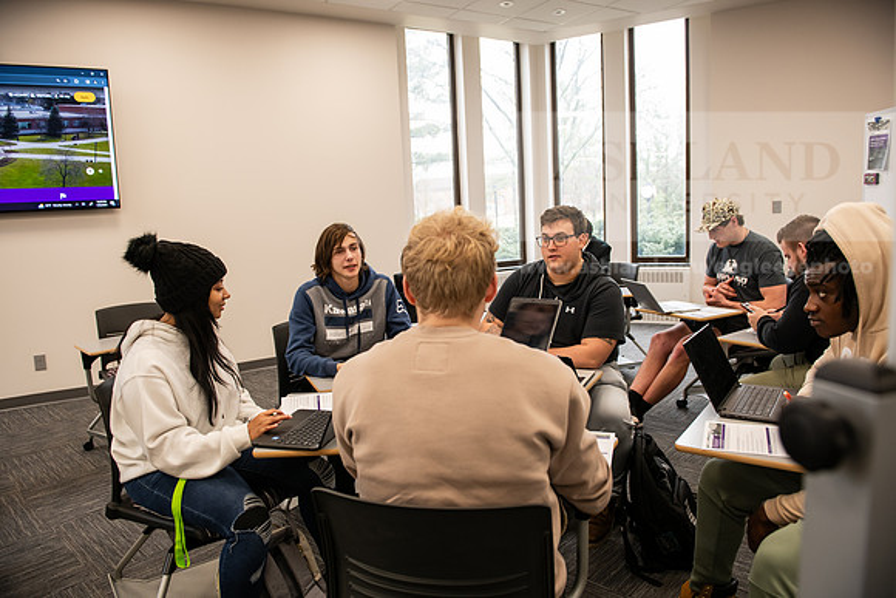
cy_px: 299
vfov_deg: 53.2
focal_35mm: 24
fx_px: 597
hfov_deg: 73.7
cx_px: 448
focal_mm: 24
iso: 800
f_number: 3.5
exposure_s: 1/100
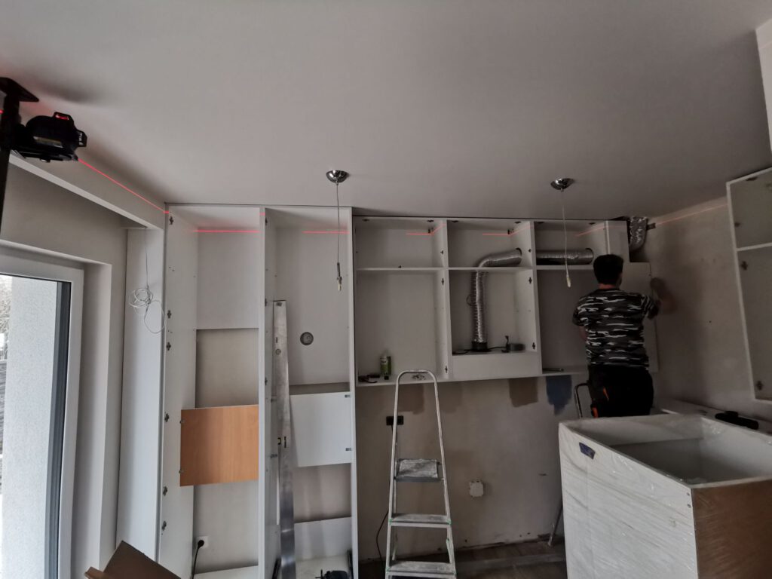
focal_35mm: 16
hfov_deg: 94.5
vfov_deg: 78.1
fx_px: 357
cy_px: 290
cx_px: 386
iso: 125
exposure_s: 1/60
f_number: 2.2
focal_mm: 2.35
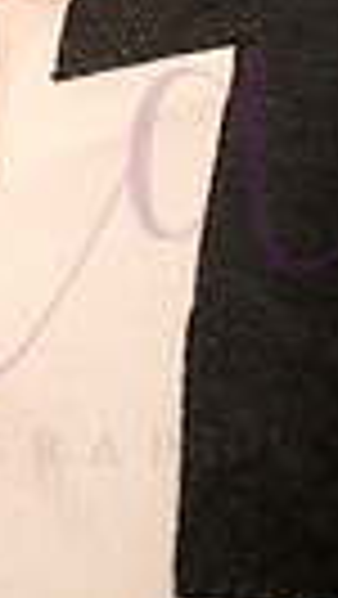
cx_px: -212
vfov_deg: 11.9
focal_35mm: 177
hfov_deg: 6.7
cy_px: -126
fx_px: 2815
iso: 800
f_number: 4
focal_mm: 50
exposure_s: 1/250
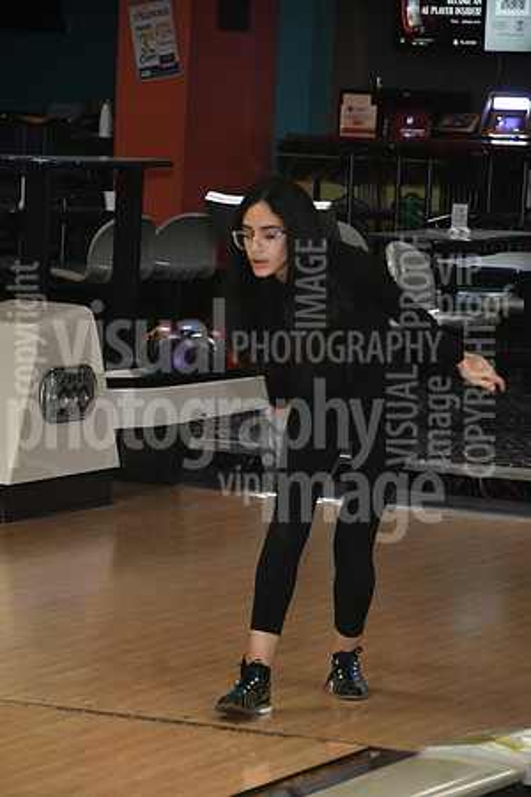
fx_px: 3717
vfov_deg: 12.2
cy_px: 398
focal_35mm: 168
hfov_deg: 8.2
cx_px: 266
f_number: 5.3
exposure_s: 1/200
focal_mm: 112
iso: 4000
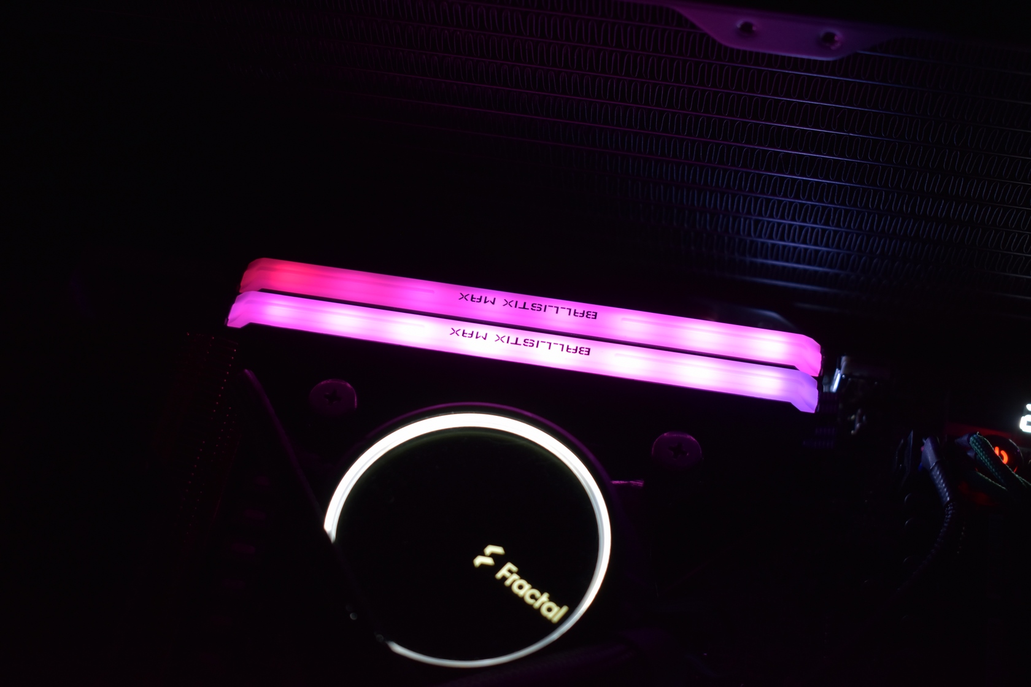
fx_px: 1546
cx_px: 516
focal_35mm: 54
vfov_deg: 25.1
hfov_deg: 36.9
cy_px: 344
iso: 450
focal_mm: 36
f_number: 4.8
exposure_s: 1/30
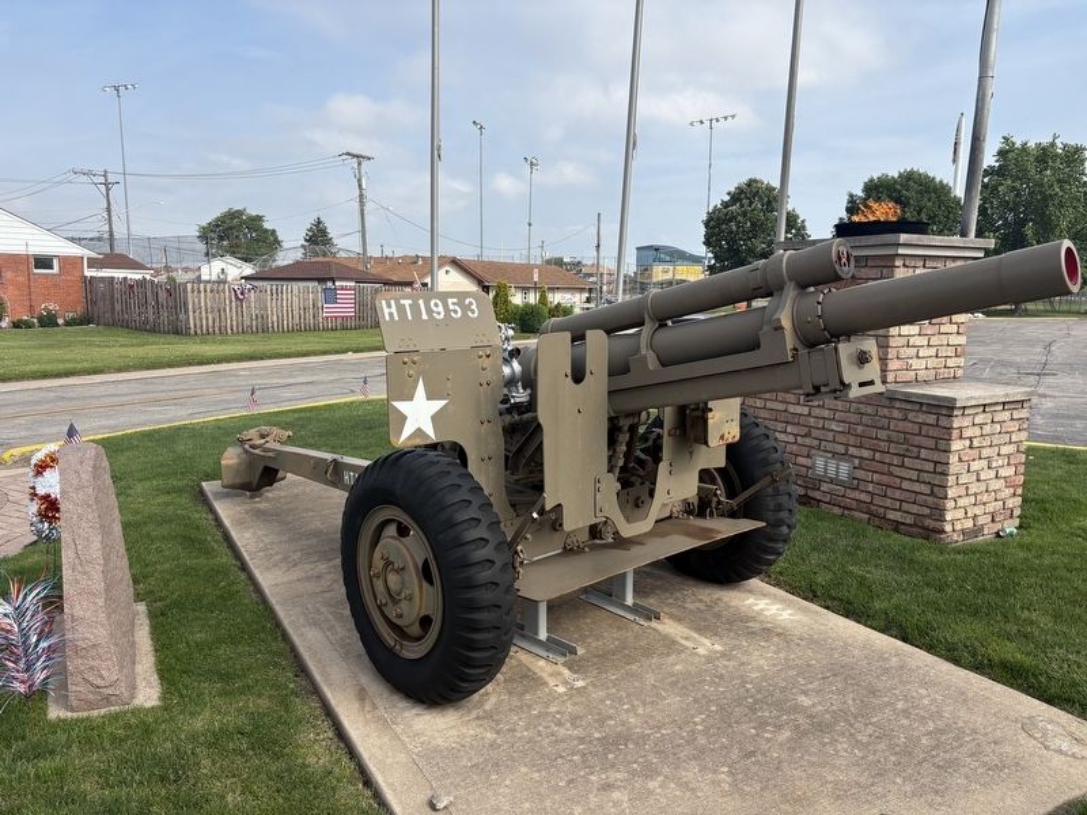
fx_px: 816
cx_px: 544
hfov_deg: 67.3
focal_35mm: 26
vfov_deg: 53.1
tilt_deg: -7.0
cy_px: 408
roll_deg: +1.5
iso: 50
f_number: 1.6
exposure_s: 1/2747
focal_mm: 5.96
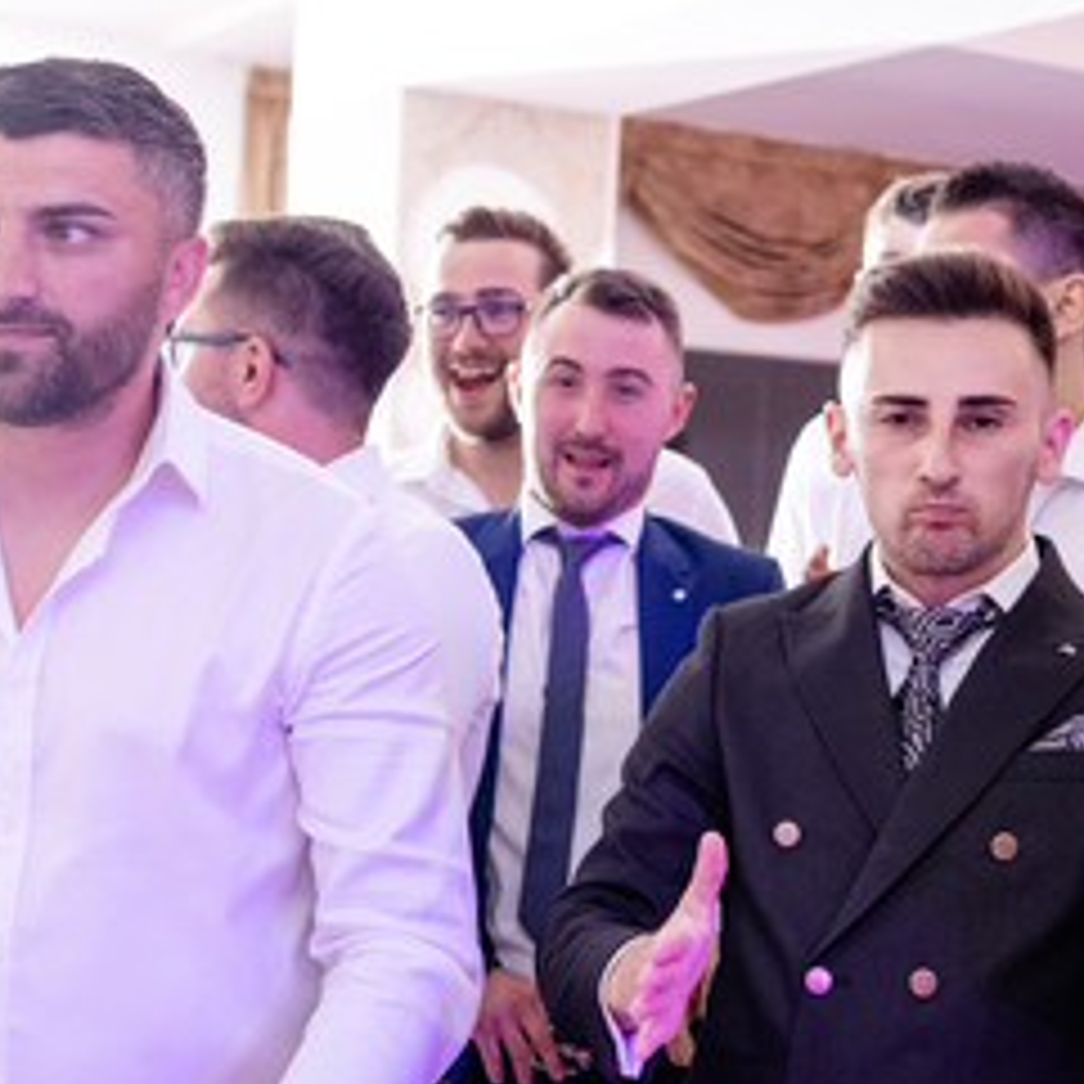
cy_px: 627
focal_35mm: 79
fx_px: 2799
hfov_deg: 21.6
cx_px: 873
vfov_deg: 21.9
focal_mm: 23
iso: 1000
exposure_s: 1/200
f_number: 2
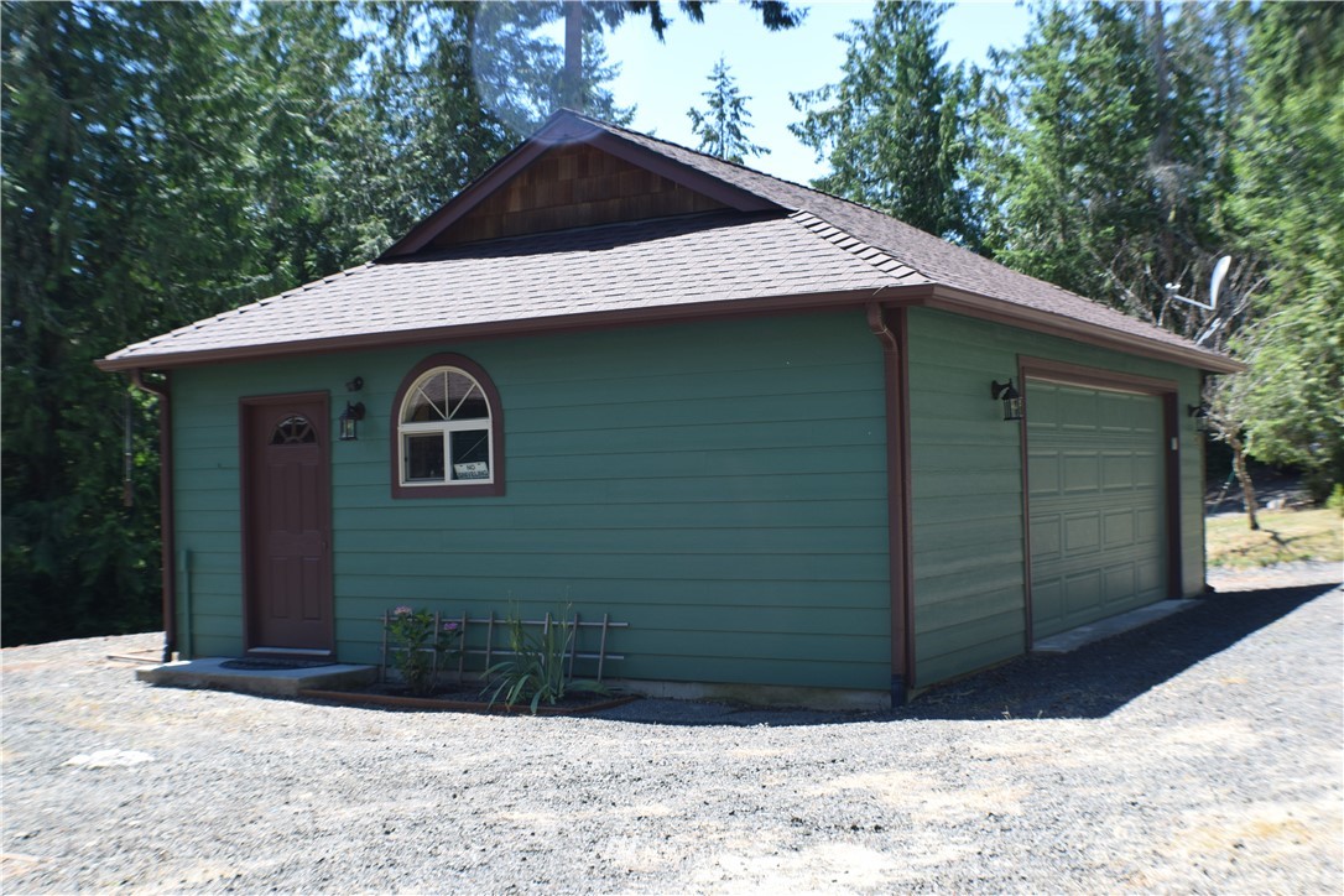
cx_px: 672
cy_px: 448
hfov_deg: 35.1
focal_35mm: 57
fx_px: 2128
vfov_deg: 23.8
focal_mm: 38
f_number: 8
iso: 320
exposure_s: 1/250
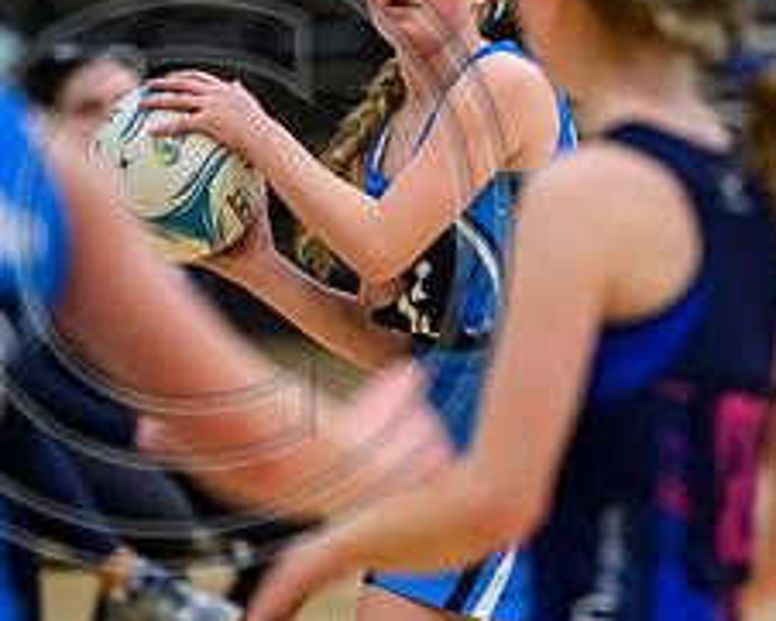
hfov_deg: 3.6
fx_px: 12430
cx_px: 478
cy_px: 222
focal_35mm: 541
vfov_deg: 2.9
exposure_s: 1/1000
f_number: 2.8
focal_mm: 190
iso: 6400
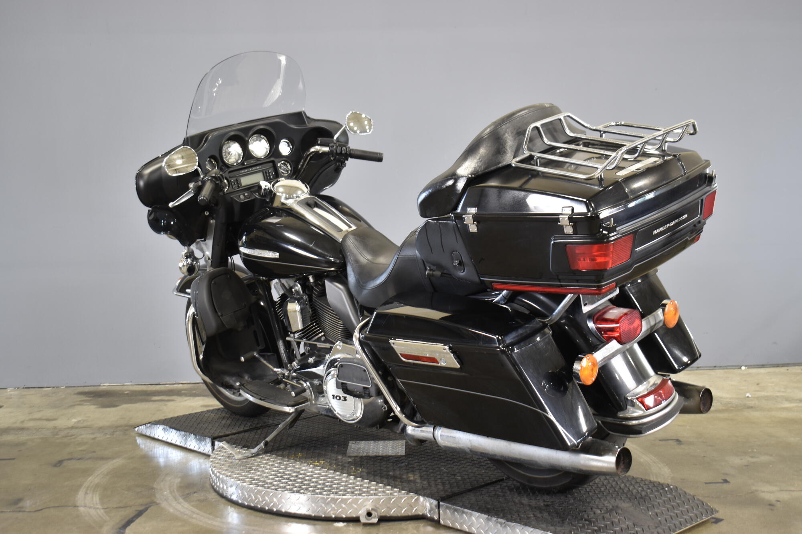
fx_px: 1036
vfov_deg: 28.9
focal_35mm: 46
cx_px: 401
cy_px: 267
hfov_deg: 42.3
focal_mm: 31
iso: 400
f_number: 4.2
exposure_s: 1/13
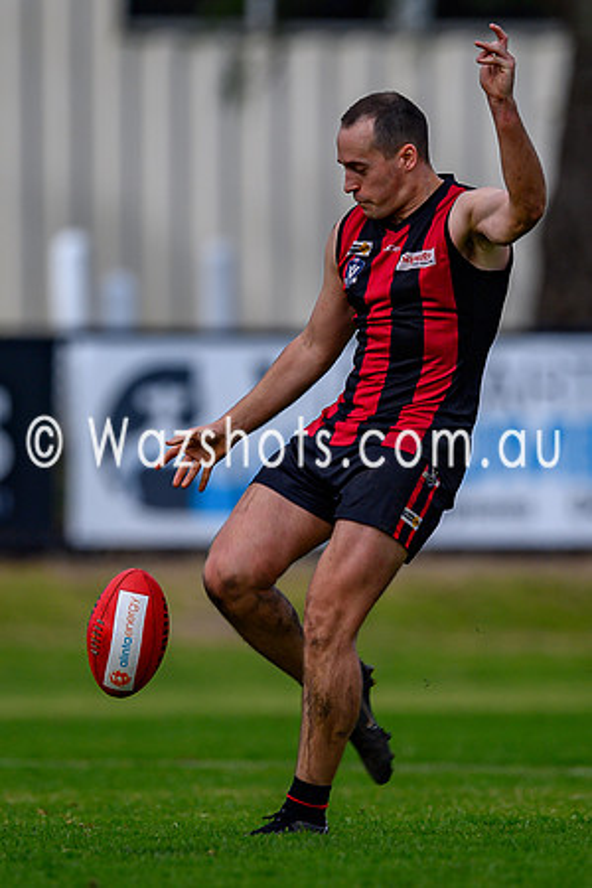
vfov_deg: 1.8
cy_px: 441
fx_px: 27731
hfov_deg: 1.2
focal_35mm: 1124
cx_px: 363
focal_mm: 500
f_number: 4
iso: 125
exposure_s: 1/1250
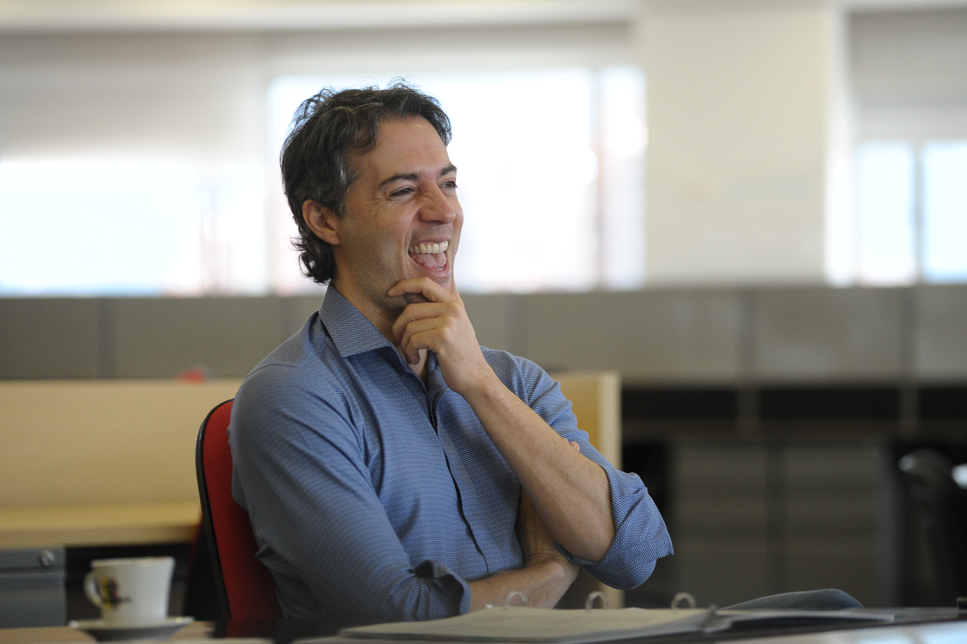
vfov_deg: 10.5
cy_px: 322
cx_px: 484
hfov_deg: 15.8
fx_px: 3490
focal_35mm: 130
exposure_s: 1/1000
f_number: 2.8
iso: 2500
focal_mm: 130
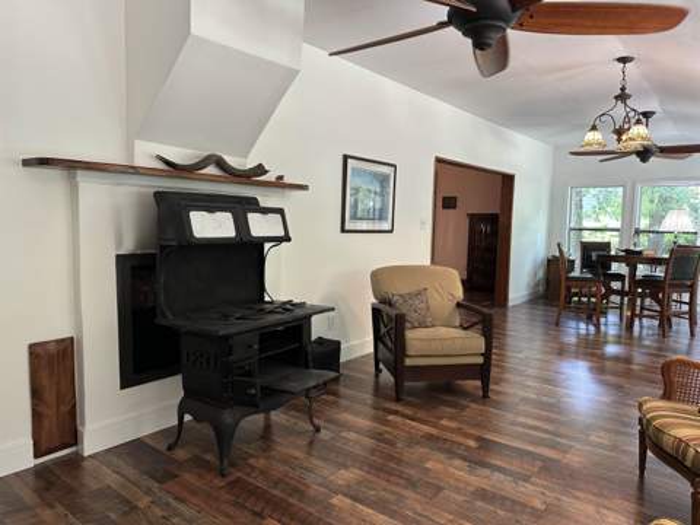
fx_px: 485
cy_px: 262
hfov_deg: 71.6
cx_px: 350
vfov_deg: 56.8
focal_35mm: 24
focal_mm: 6.86
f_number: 1.78
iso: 200
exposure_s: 1/60
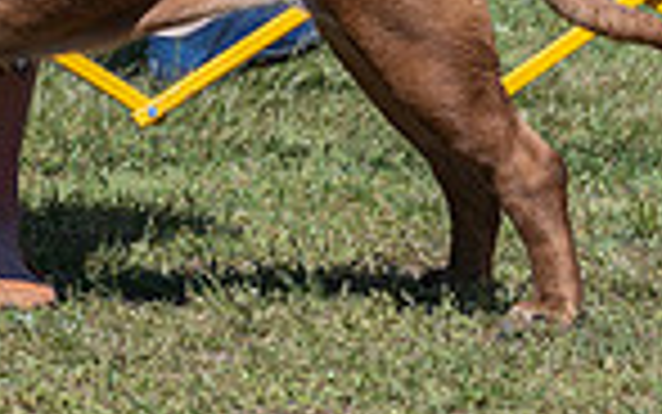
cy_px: -359
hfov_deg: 2.2
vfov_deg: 1.4
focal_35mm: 971
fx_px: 17525
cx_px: -204
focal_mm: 191
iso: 100
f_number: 6.3
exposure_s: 1/640
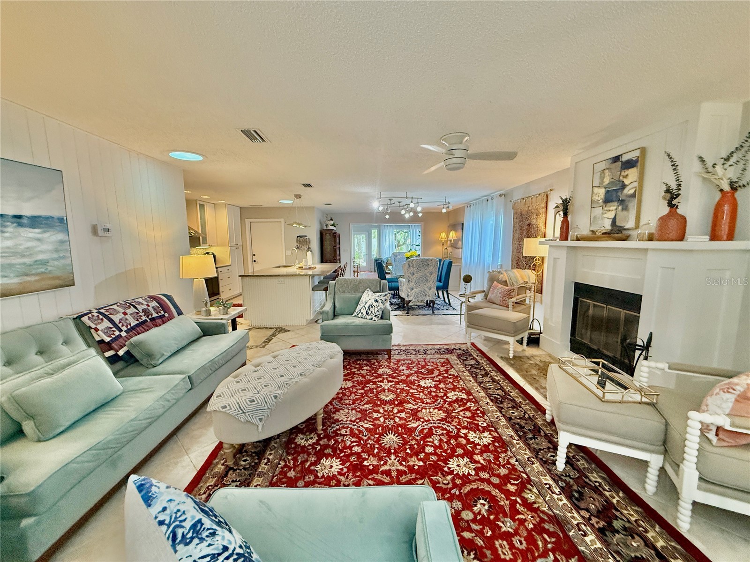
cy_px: 281
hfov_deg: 102.1
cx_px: 375
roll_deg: +0.6
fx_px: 303
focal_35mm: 14
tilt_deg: -7.1
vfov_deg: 85.7
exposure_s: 1/120
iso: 400
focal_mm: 2.22
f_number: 2.2
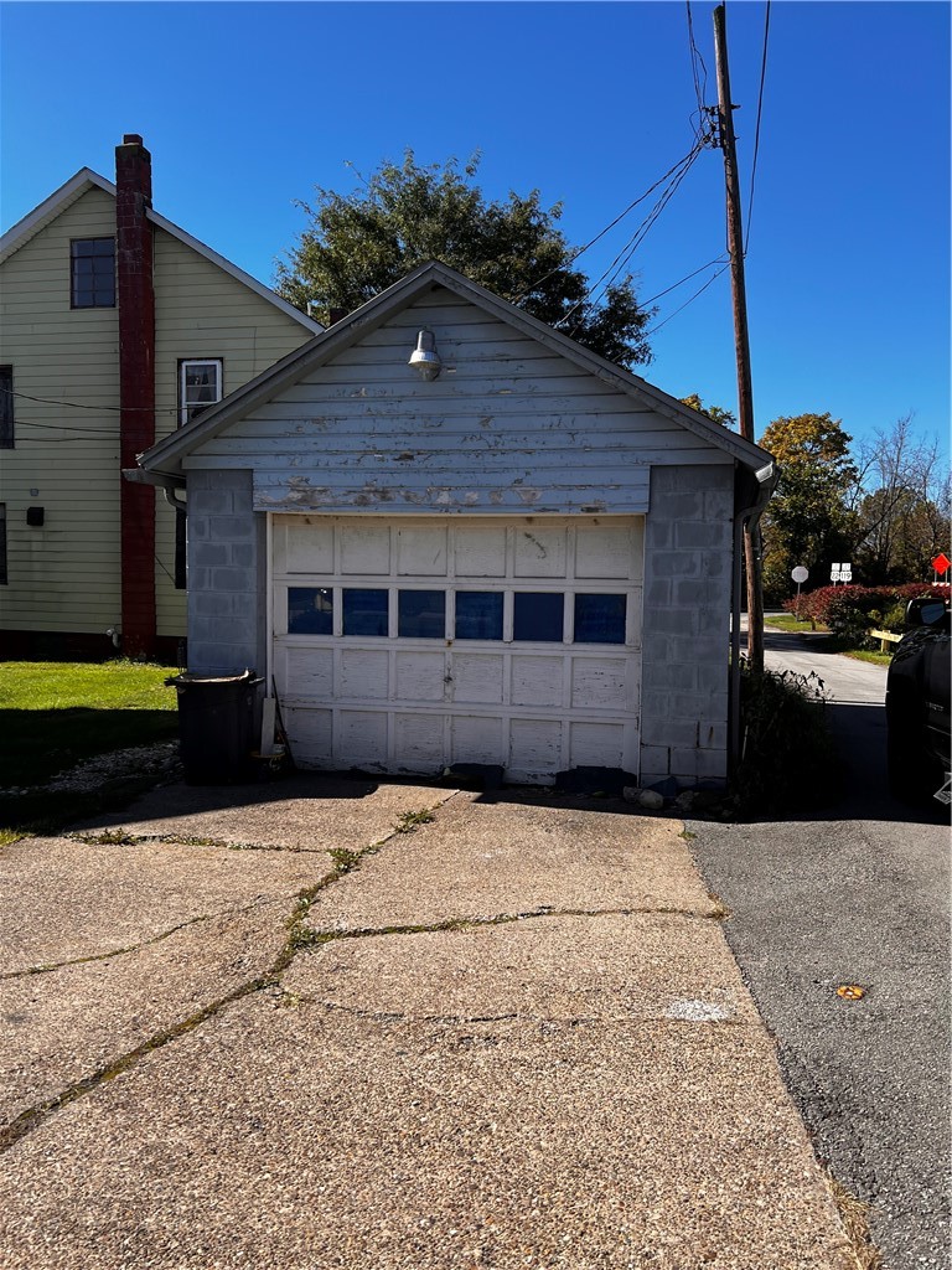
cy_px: 635
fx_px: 953
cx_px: 476
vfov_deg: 67.3
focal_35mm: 26
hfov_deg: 53.1
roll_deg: +1.1
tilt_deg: -4.8
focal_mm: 5.7
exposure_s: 1/2841
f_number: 1.5
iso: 50
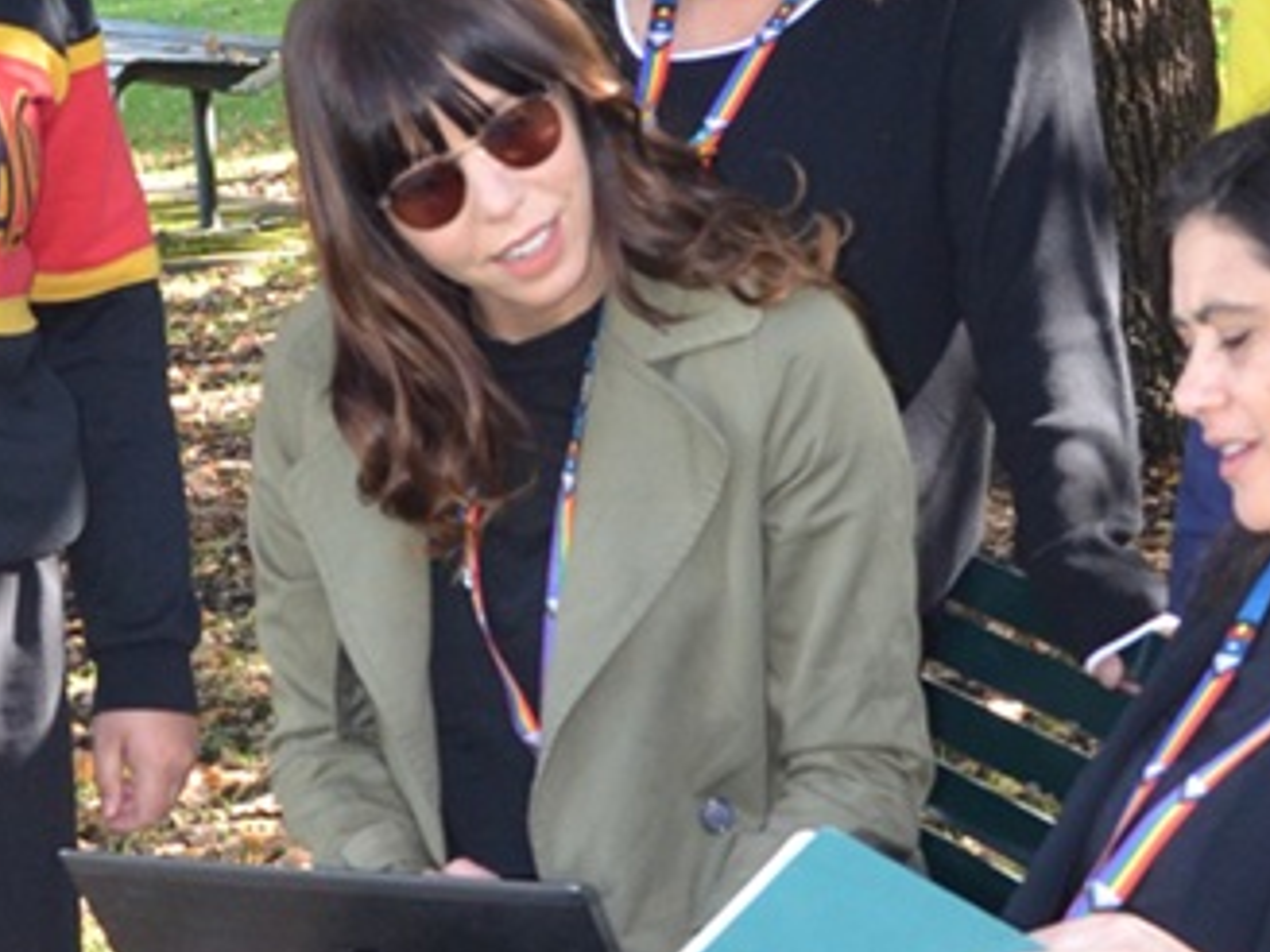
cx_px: 724
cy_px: 277
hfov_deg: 18.0
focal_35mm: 109
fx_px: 4005
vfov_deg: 13.5
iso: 800
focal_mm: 31
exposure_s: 1/250
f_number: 5.6
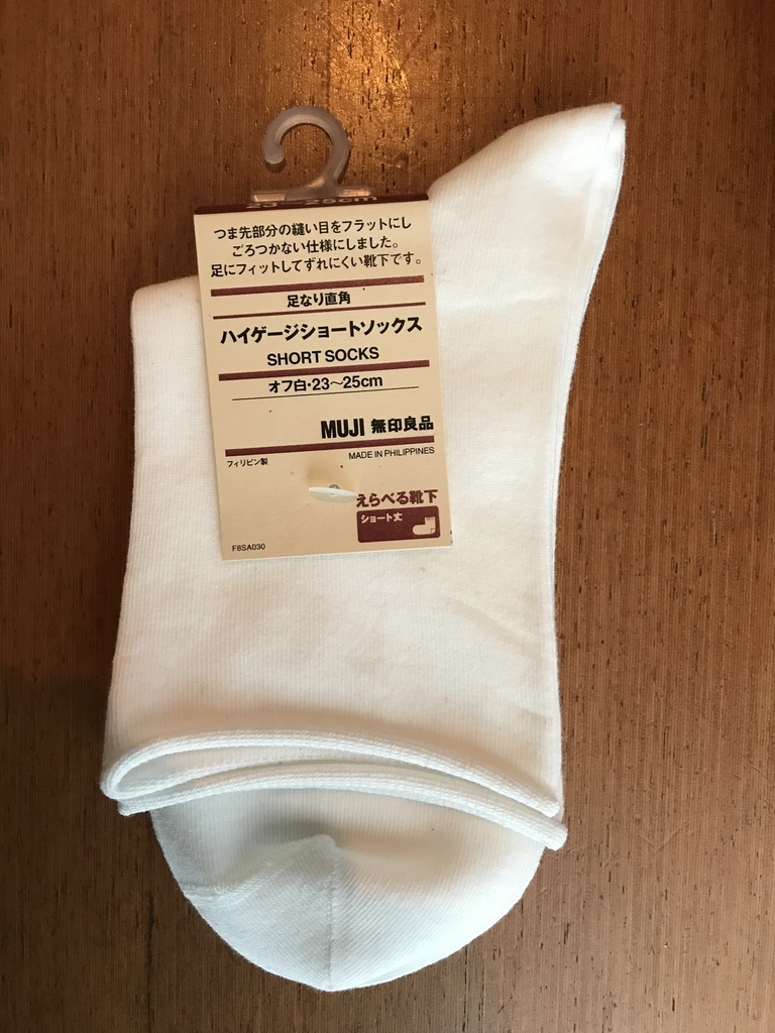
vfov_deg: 63.4
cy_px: 516
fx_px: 836
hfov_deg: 49.7
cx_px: 388
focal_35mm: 28
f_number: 1.8
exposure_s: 1/15
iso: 50
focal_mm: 3.99
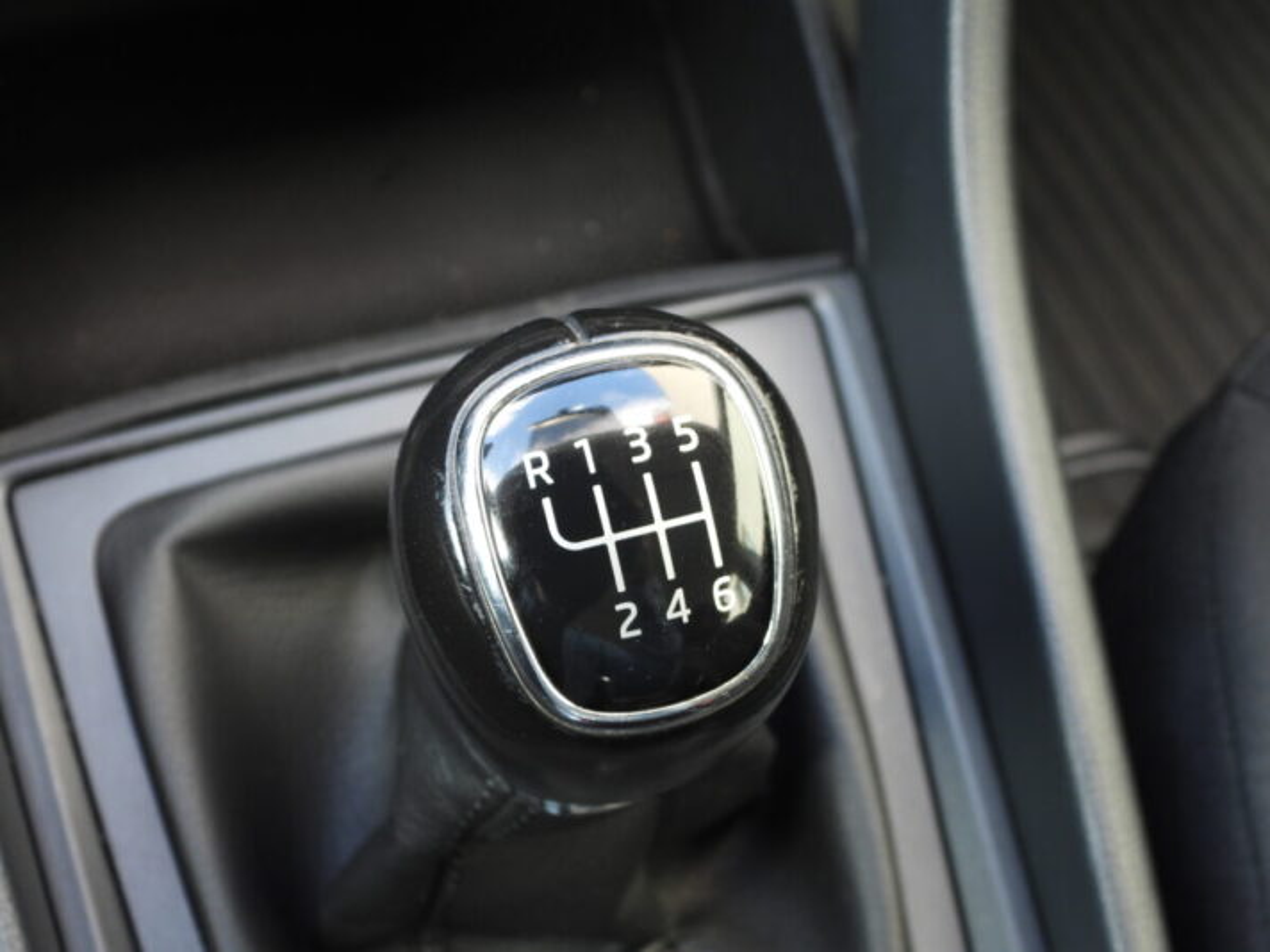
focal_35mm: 55
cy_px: 476
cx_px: 635
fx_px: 2018
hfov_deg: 34.9
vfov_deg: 26.6
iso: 125
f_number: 3.5
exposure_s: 1/30
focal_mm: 9.8
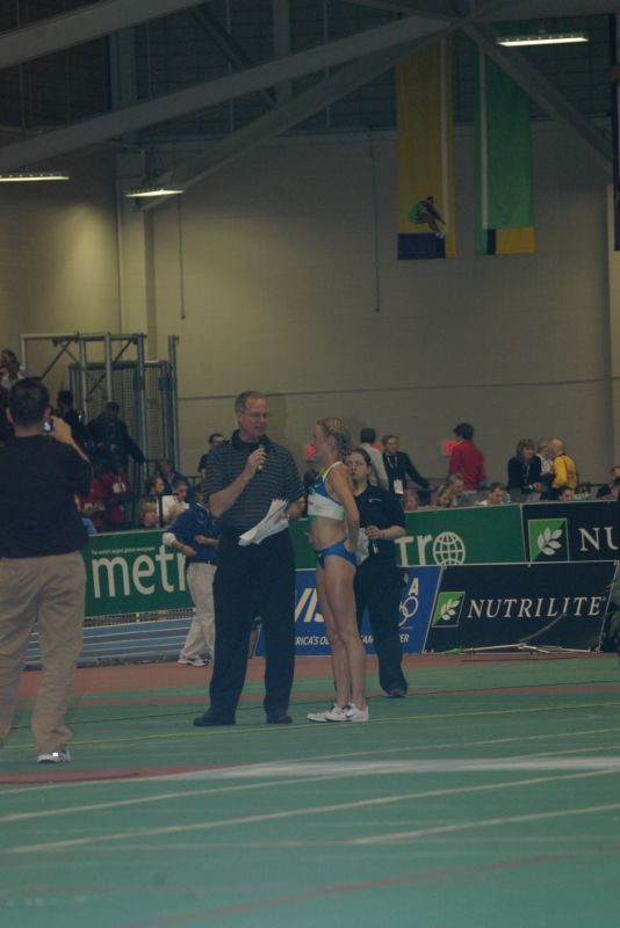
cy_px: 464
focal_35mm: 285
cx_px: 310
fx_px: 7356
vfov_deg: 7.2
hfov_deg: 4.8
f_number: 6.3
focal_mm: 190
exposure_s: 1/125
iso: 800
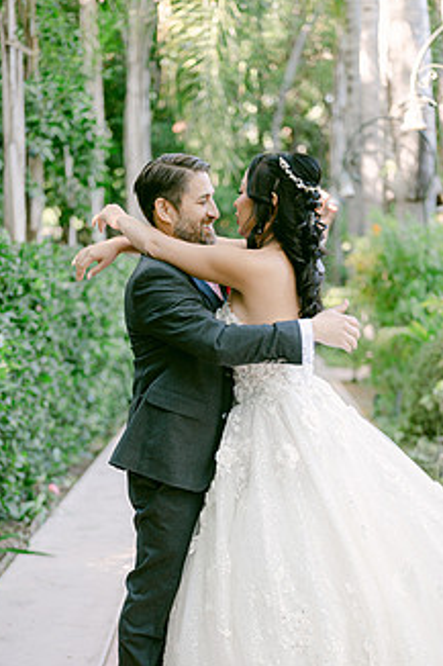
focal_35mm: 69
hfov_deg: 19.7
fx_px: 1275
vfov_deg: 29.1
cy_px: 445
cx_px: 209
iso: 180
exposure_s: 1/125
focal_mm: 50
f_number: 2
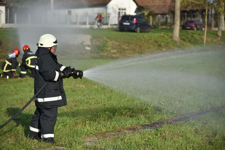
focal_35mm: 110
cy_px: 75
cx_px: 112
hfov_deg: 18.6
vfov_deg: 12.5
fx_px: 688
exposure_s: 1/3200
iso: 400
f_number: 4
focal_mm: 110
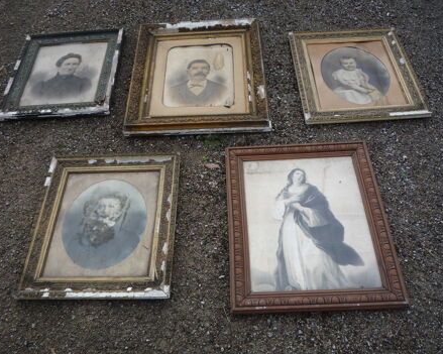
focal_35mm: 32
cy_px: 181
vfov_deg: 45.8
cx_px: 219
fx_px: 419
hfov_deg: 55.7
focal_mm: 5.2
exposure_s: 1/250
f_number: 4
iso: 100
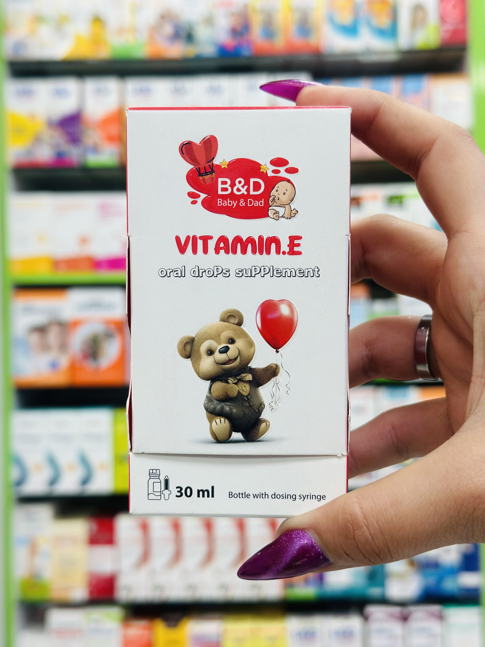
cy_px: 324
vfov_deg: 39.7
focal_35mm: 48
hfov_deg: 30.3
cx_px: 242
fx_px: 897
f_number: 1.78
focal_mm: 6.86
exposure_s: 1/130
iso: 64
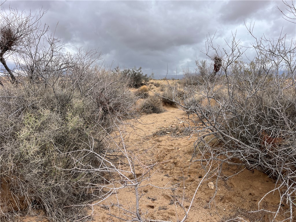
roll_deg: -0.3
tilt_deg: -7.8
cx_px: 148
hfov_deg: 67.3
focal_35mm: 26
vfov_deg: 53.1
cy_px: 111
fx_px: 222
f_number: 1.6
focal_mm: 5.1
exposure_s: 1/3215
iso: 50
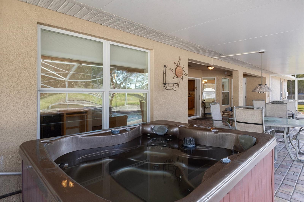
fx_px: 165
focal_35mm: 20
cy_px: 101
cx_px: 152
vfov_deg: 63.2
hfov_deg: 85.4
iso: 320
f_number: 8
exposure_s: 1/3
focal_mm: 13
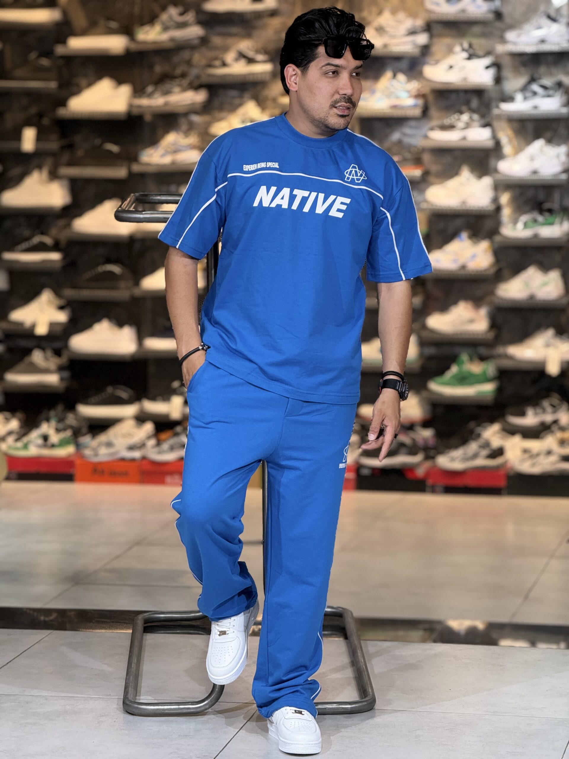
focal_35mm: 120
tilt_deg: -6.0
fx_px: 2630
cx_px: 284
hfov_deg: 12.3
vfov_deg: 16.4
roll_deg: -0.2
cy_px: 380
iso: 160
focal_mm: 15.66
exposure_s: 1/100
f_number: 2.8
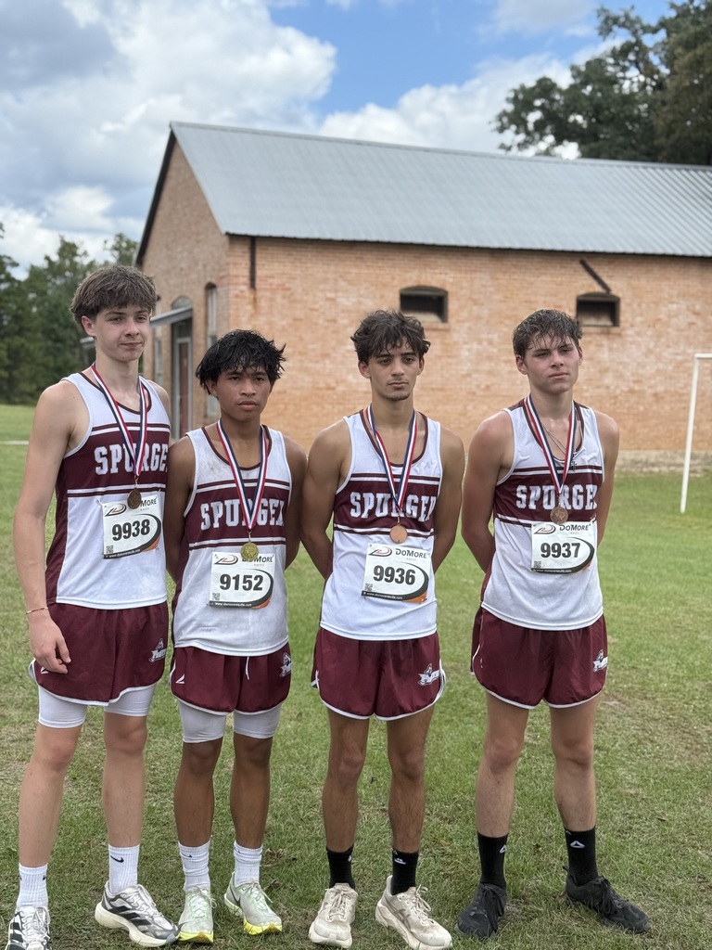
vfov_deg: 39.7
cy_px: 475
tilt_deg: -4.4
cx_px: 356
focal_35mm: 48
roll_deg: -0.4
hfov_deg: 30.3
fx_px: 1316
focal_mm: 6.76
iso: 100
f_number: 1.78
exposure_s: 1/2865
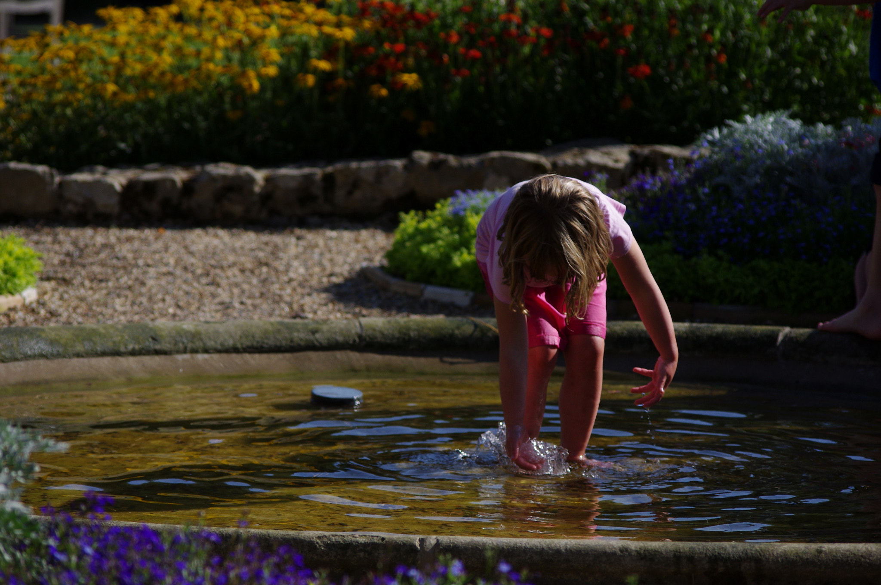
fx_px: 4937
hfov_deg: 10.2
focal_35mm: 202
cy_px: 292
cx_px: 440
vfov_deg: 6.8
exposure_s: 1/2500
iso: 400
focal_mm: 135
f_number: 5.6
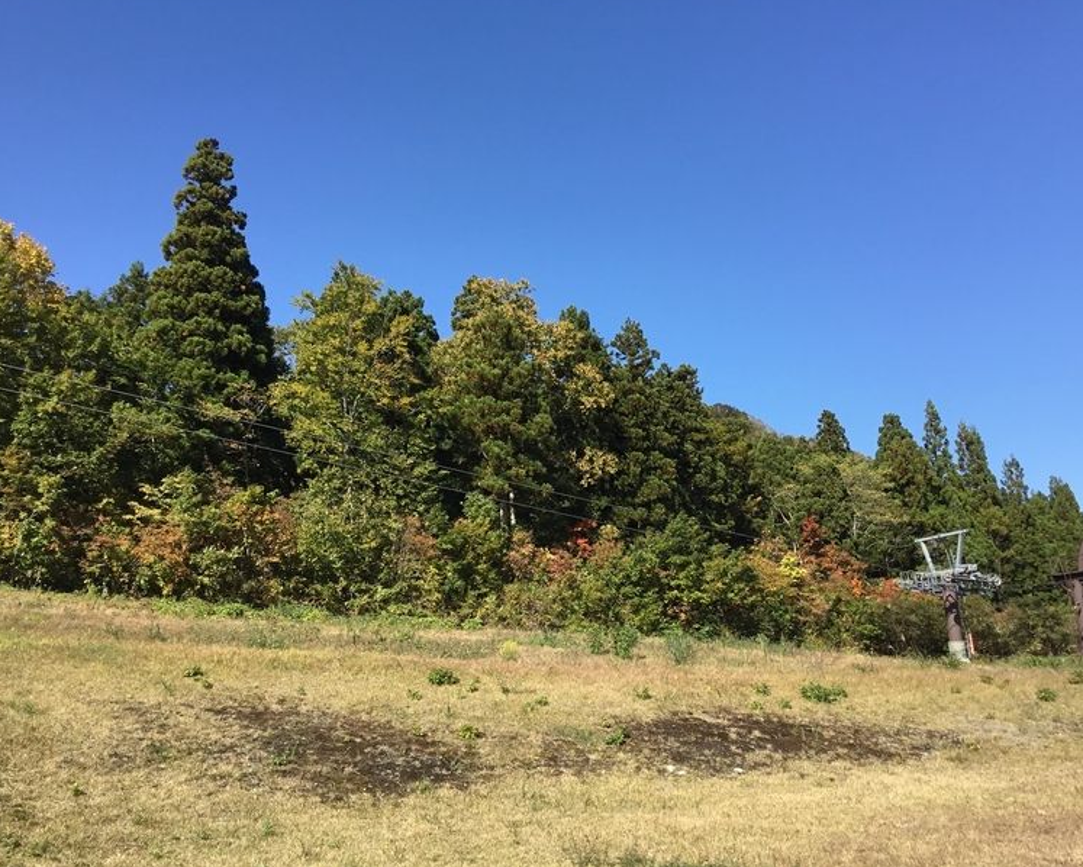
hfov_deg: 54.2
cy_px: 426
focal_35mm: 33
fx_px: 1058
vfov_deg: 44.6
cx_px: 563
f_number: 2.4
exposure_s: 1/734
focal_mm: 3.3
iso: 25
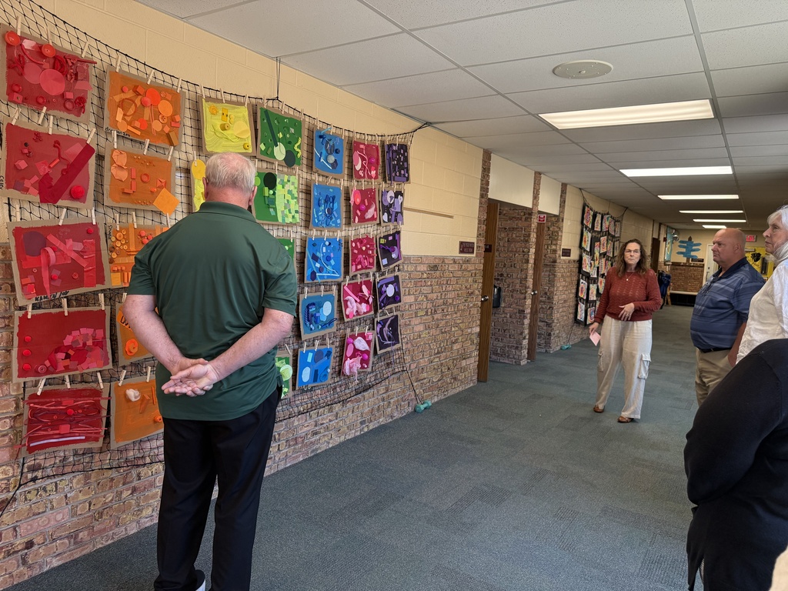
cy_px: 296
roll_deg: -3.0
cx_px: 394
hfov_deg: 71.6
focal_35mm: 24
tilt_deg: -4.5
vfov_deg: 56.8
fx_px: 546
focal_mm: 6.76
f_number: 1.78
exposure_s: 1/154
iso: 200
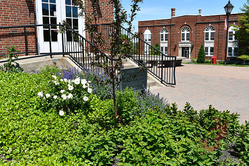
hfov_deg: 53.1
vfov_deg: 36.9
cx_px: 124
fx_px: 249
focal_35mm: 36
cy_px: 83
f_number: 9
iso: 100
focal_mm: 24
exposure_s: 1/250
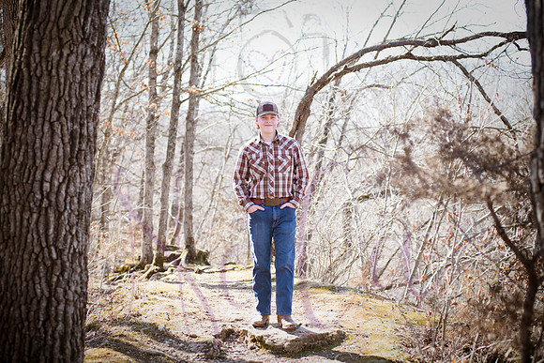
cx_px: 272
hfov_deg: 25.4
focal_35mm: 80
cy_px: 182
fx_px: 1209
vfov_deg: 17.1
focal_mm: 80
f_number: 4
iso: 800
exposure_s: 1/1000
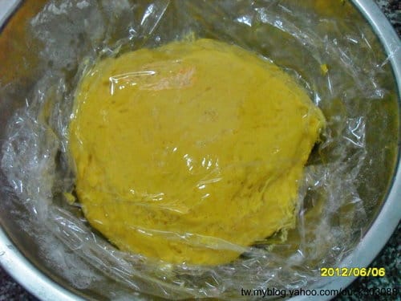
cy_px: 150
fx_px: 405
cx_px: 200
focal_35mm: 35
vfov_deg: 40.7
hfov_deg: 52.6
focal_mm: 6.2
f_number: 2.8
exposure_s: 1/20
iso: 400
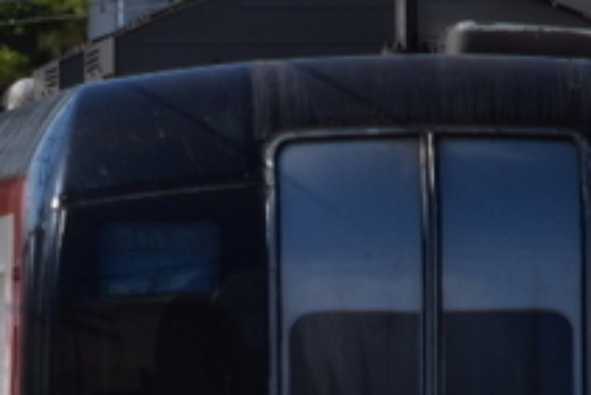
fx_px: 26120
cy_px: 454
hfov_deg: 1.3
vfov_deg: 0.9
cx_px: -81
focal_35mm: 1590
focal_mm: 280
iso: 100
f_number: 5.6
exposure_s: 1/800
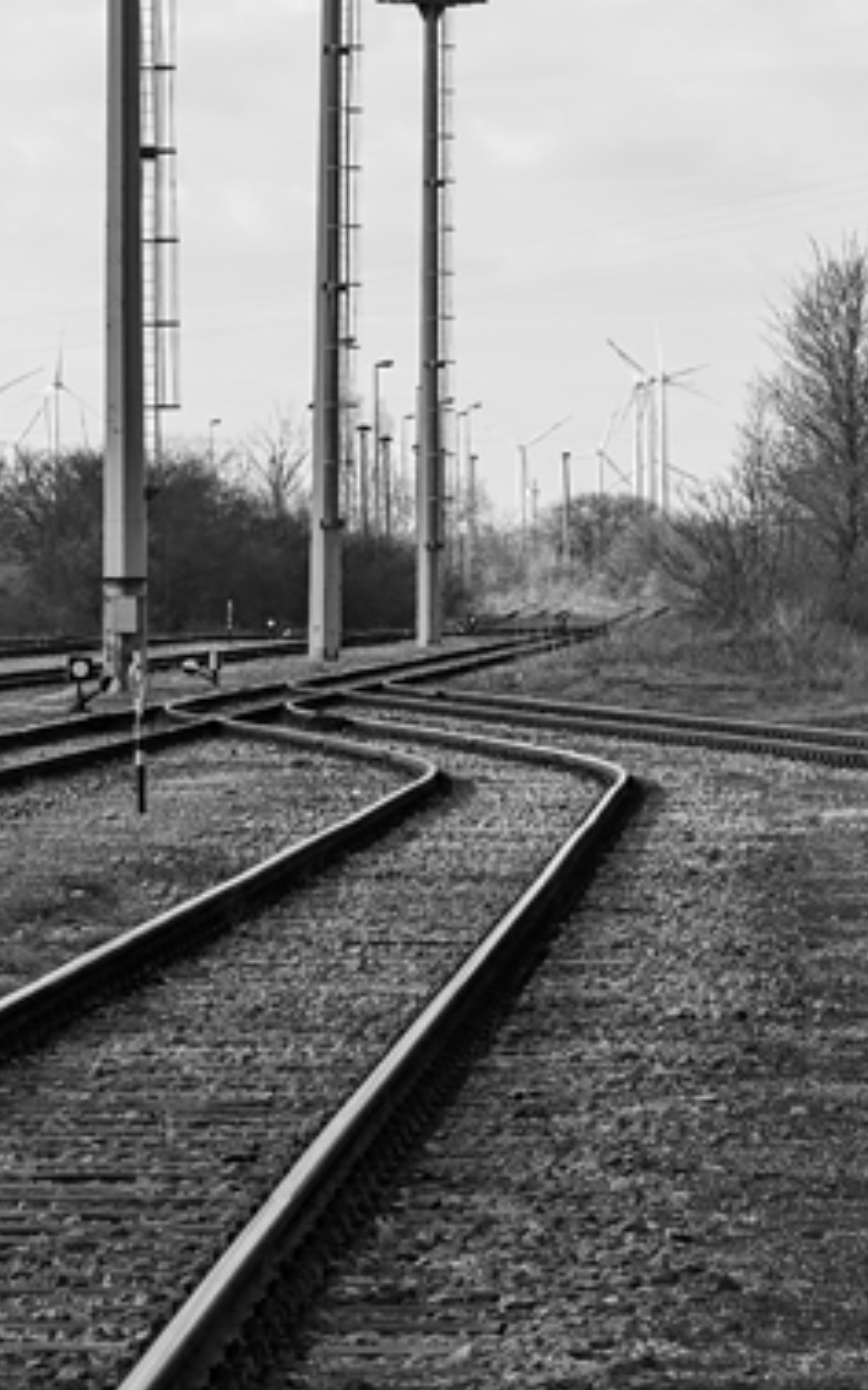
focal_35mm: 262
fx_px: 9924
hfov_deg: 5.0
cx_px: -22
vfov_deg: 8.0
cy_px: -74
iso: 200
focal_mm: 72
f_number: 8
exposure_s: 1/500
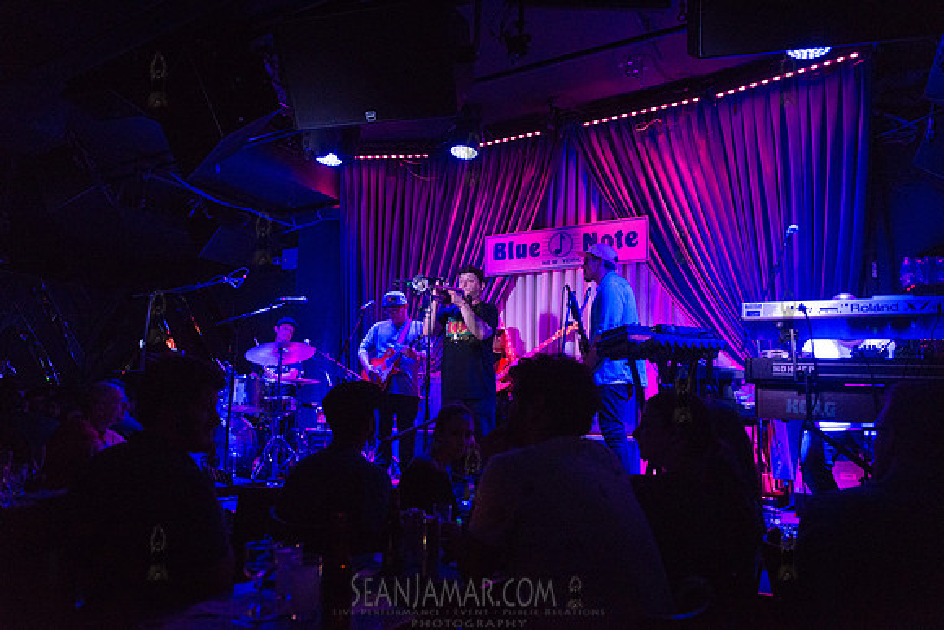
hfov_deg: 73.7
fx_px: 629
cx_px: 472
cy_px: 315
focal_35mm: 24
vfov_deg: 53.2
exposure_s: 1/400
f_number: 3.5
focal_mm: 24
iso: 4000
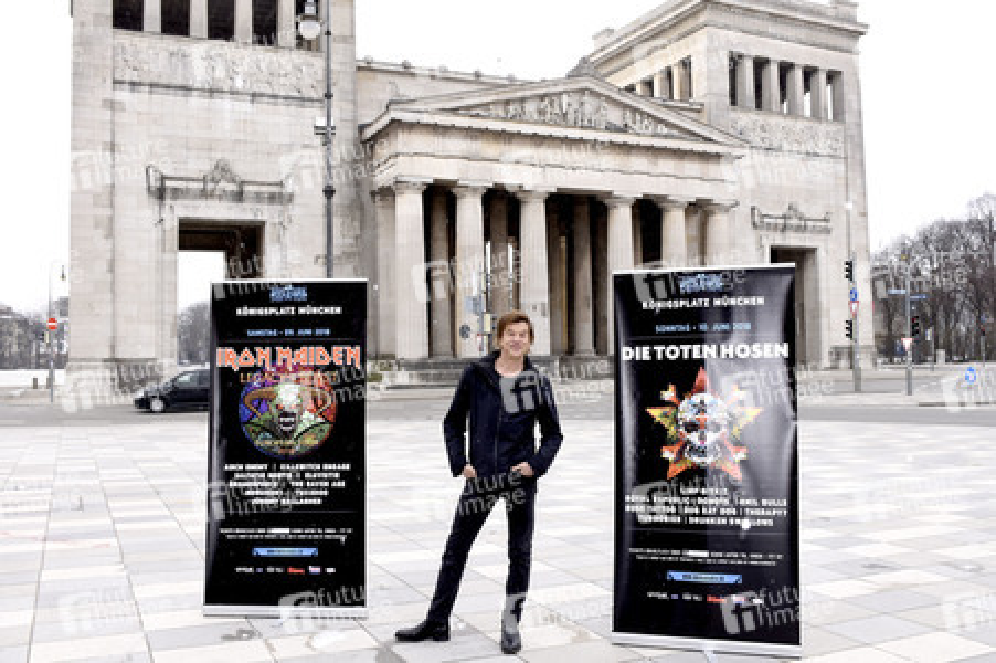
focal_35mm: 30
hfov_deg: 62.0
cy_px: 332
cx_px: 498
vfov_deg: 43.5
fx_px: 829
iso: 200
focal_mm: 20
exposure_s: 1/160
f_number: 6.3
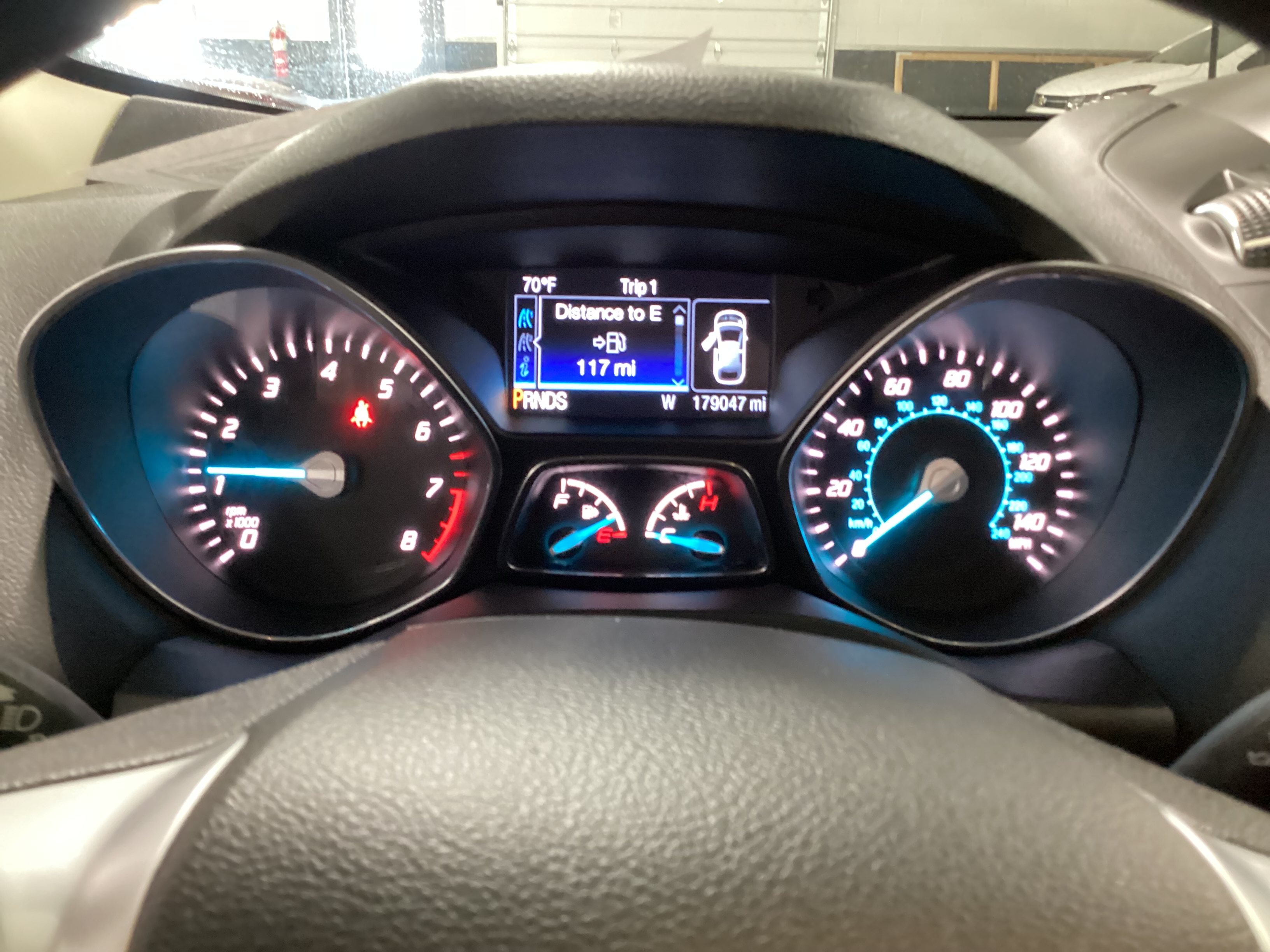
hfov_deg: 58.4
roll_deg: -1.6
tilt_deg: -21.0
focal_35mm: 31
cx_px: 635
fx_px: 1137
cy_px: 476
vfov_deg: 45.4
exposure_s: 1/17
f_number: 2.4
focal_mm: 3.3
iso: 800
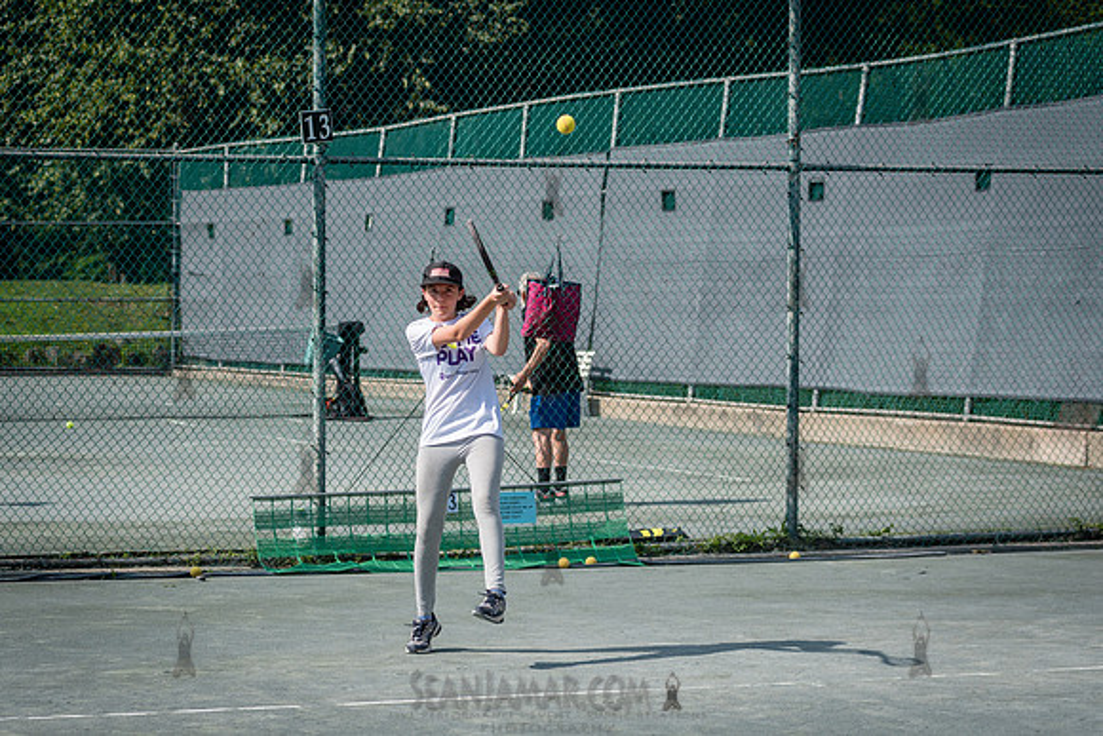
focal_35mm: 109
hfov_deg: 18.7
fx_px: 3352
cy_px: 429
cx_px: 536
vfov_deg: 12.5
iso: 250
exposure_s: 1/2000
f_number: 4.5
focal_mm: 92
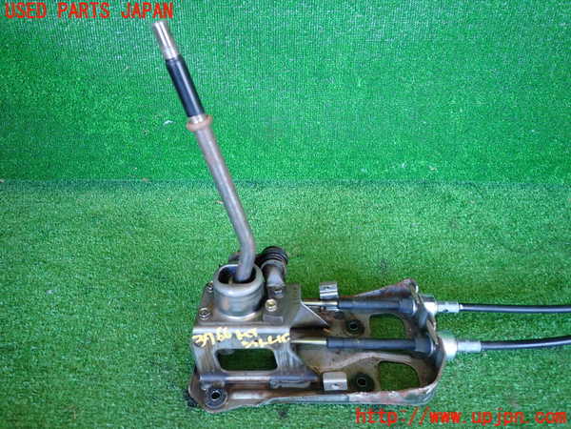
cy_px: 214
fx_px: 412
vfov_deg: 54.9
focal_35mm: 25
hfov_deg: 69.4
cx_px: 286
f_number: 2
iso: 200
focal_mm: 4.5
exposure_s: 1/30
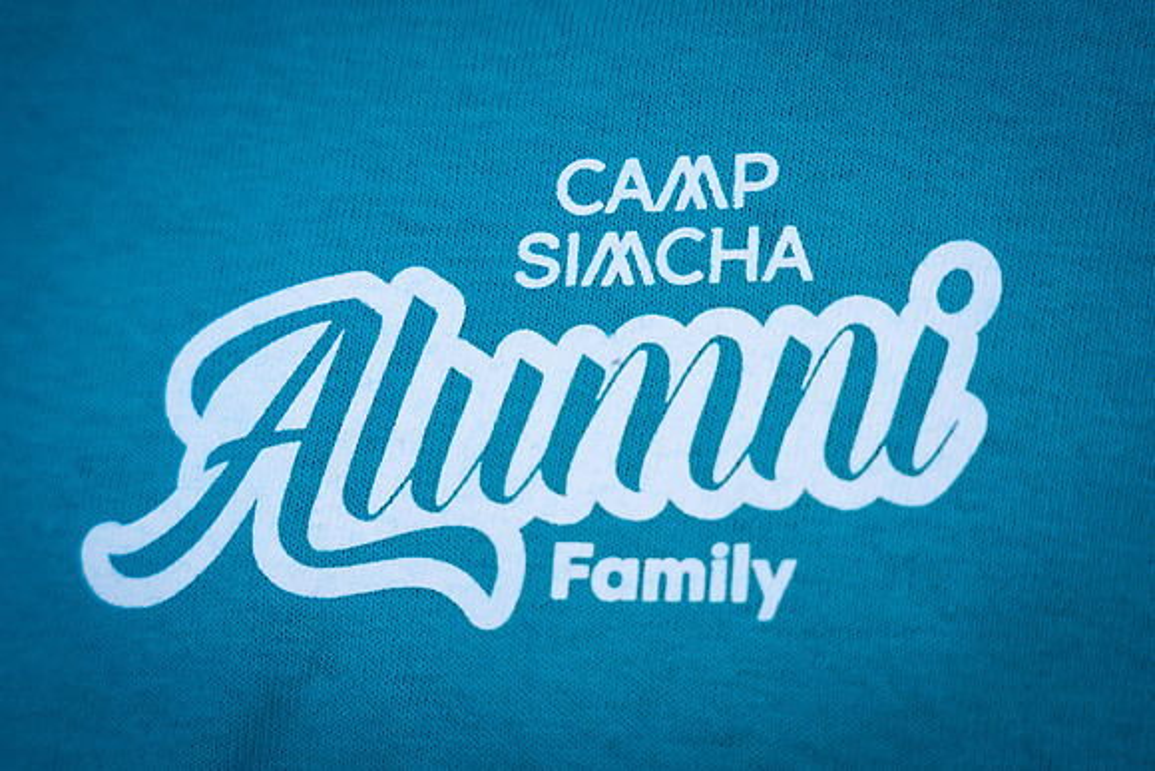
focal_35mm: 84
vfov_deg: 16.3
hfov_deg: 24.2
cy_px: 337
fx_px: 2695
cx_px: 603
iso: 200
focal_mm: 67.4
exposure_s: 1/800
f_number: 4.5
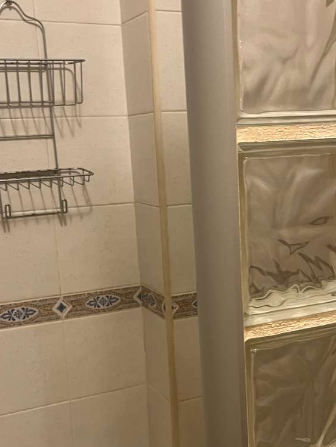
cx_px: 197
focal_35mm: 52
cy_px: 290
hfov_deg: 28.0
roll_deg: +3.6
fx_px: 673
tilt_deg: -8.8
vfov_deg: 36.5
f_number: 1.6
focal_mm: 5.1
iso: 100
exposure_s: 1/50
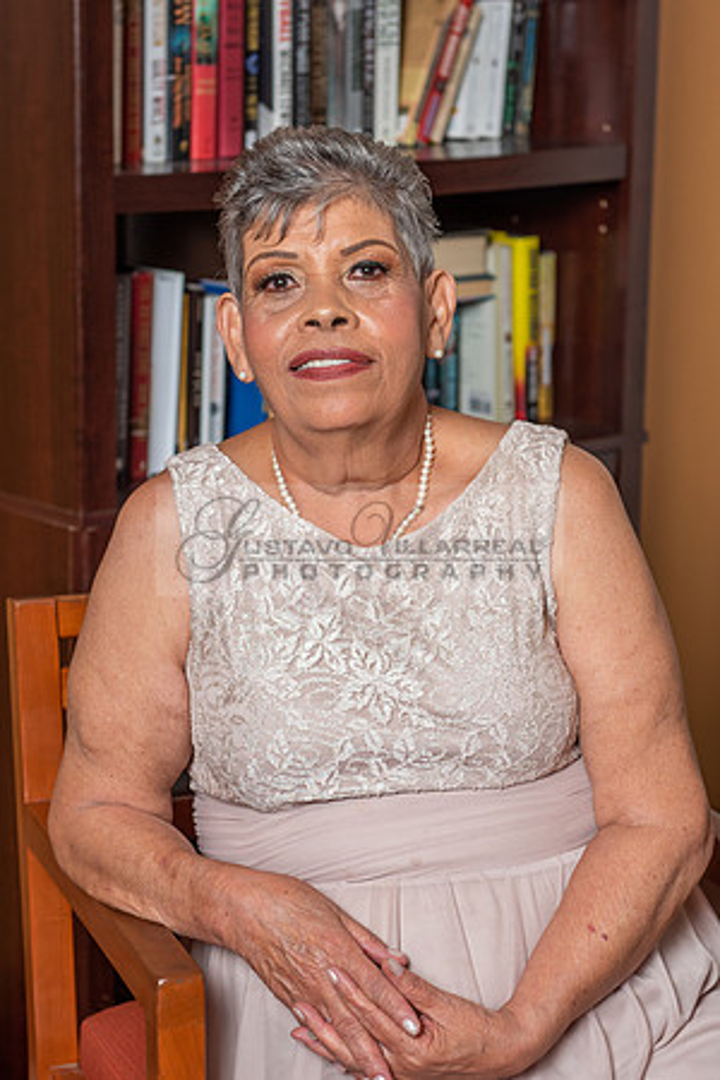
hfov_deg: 14.0
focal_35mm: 98
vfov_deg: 20.9
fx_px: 2935
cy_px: 538
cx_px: 337
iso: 200
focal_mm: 58
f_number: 4
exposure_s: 1/200
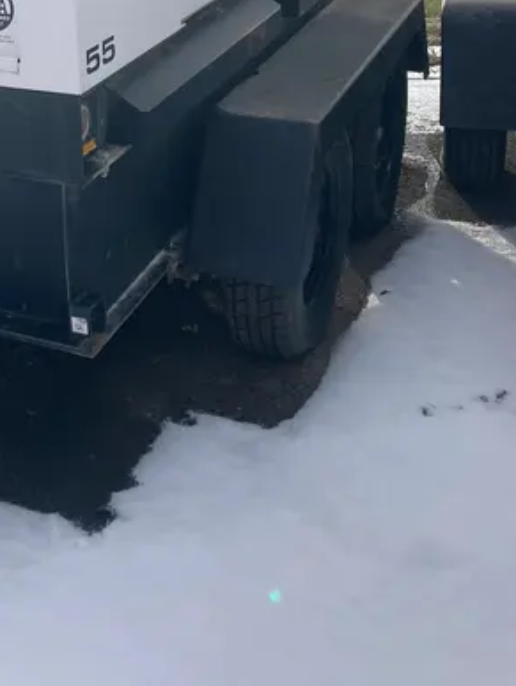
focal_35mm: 53
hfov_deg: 26.4
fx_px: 1052
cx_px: 30
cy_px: 52
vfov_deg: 33.9
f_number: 1.8
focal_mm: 3.99
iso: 20
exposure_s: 1/941
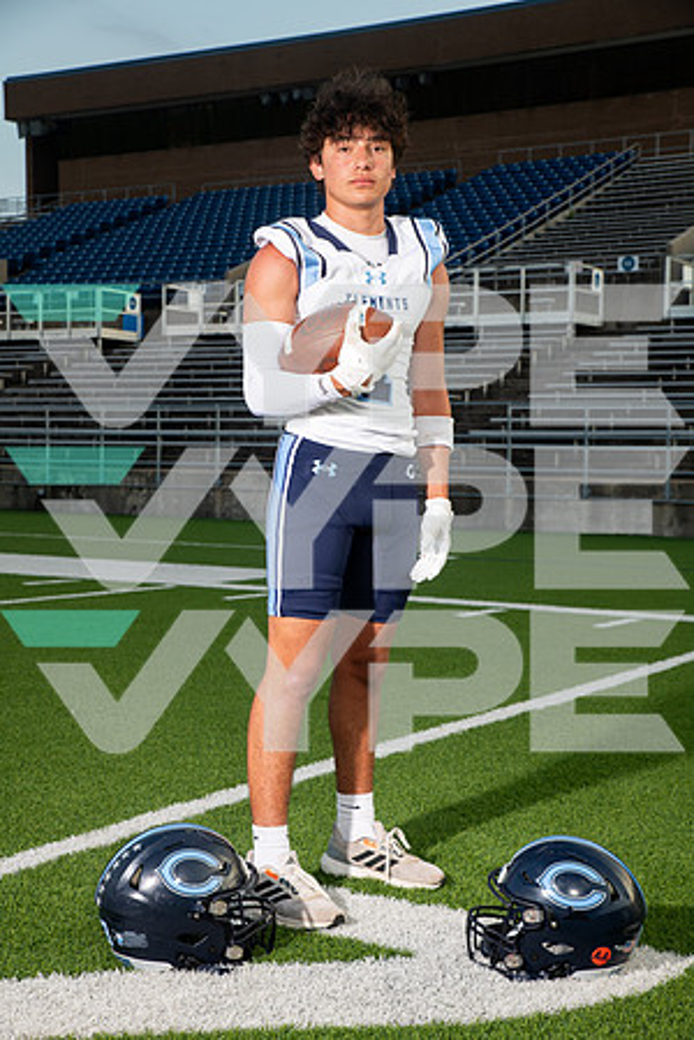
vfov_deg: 36.2
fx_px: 1590
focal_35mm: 55
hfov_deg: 24.6
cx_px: 347
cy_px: 520
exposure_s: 1/320
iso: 200
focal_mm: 55
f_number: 7.1
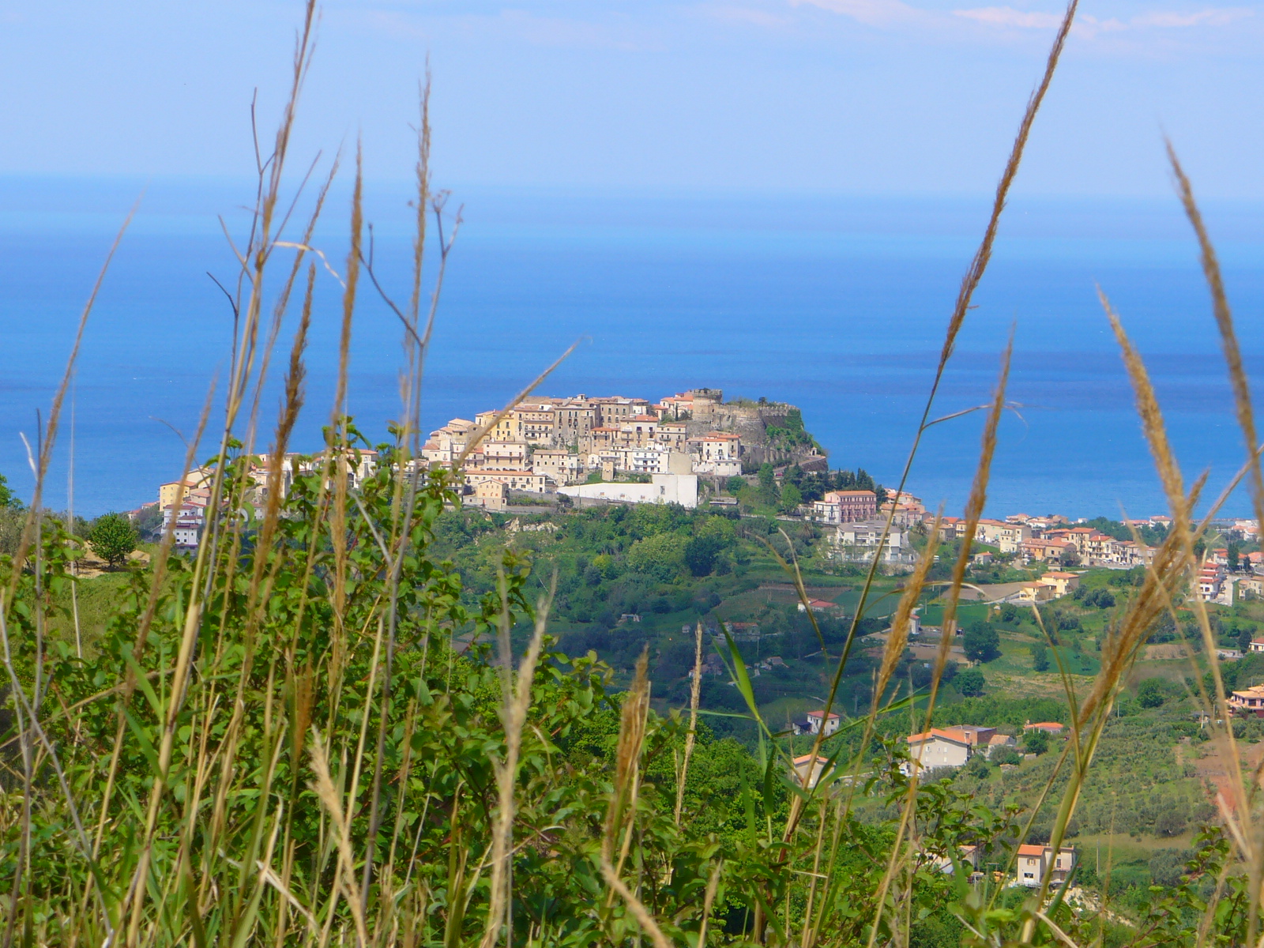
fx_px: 5039
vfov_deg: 10.7
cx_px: 632
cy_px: 474
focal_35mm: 138
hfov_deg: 14.3
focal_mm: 22.7
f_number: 7.6
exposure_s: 1/200
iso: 64
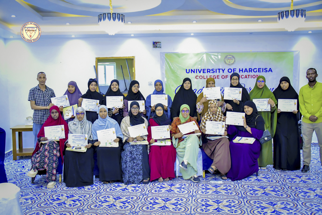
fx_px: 322
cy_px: 108
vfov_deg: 36.9
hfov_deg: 53.1
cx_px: 161
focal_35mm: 36
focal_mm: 24
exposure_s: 1/125
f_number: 4.5
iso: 6400
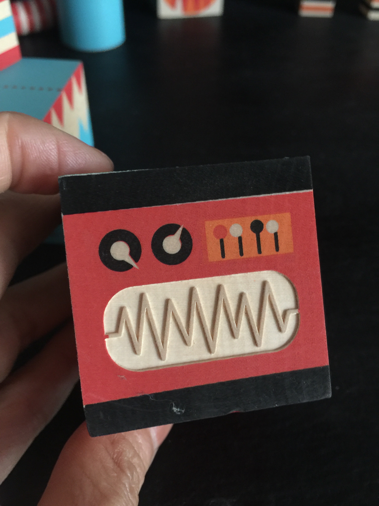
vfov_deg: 61.7
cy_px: 253
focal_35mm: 29
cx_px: 190
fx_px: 423
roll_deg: -0.9
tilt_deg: -42.6
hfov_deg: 48.2
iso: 80
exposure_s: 1/4
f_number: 2.2
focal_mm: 4.15
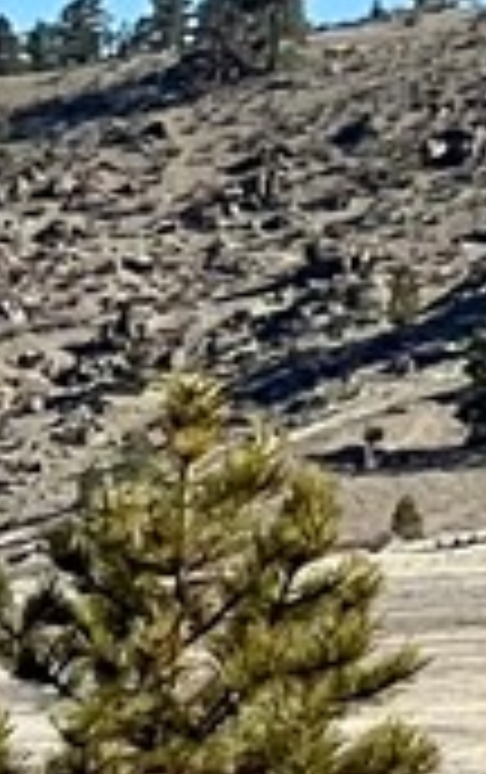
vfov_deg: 2.8
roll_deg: -0.8
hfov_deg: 1.7
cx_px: -873
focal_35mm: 758
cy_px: 1314
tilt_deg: -3.4
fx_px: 16010
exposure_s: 1/853
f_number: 2.8
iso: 32
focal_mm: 9
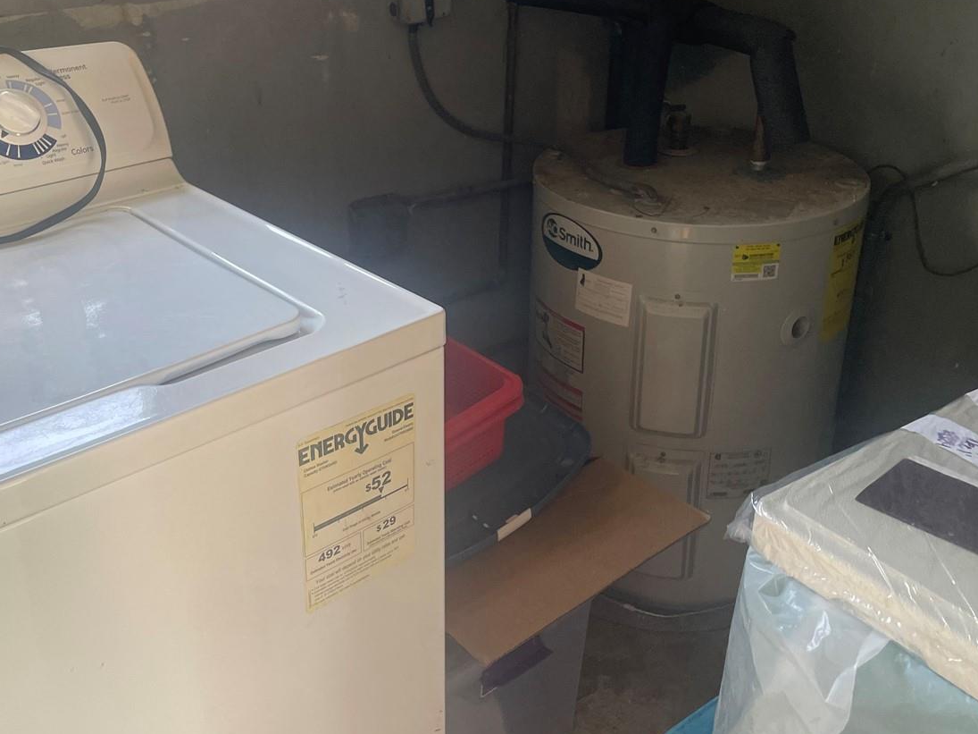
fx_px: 1073
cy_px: 309
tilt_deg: -23.7
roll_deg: +1.3
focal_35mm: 38
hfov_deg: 48.8
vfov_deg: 37.6
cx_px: 414
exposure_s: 1/102
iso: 125
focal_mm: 4.2
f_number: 1.6
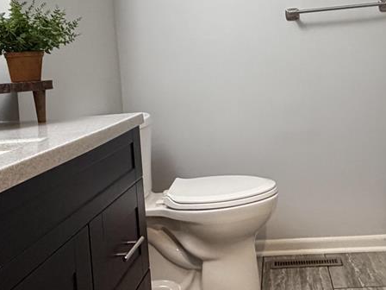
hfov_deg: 46.3
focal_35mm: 40
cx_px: 245
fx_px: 446
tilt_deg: -0.2
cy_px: 69
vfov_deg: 35.1
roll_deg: +4.7
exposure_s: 1/60
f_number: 2.2
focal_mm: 2.22
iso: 400
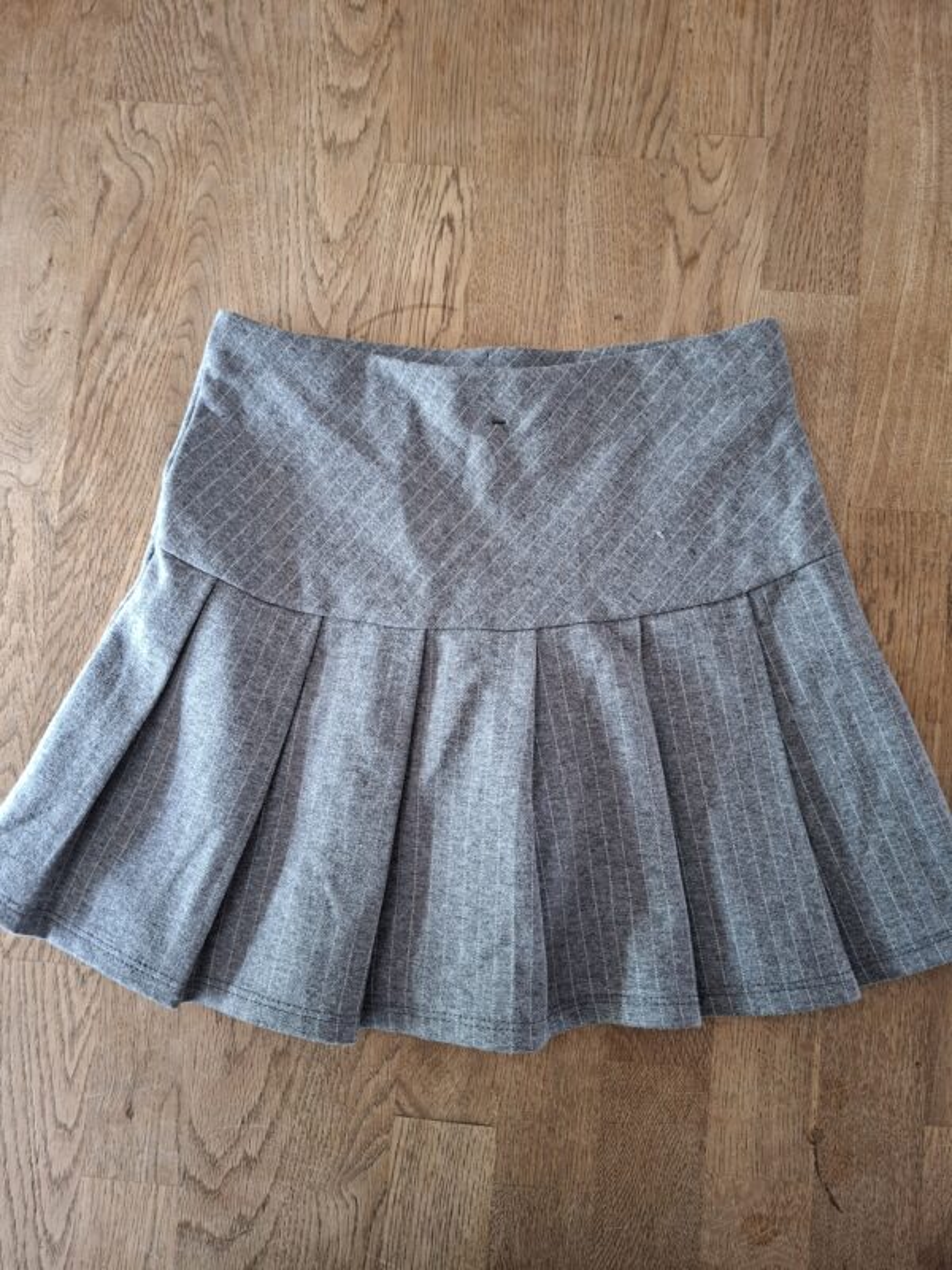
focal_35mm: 23
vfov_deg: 73.9
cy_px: 635
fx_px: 843
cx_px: 476
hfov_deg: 58.9
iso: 400
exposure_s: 1/25
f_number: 1.8
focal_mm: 5.54
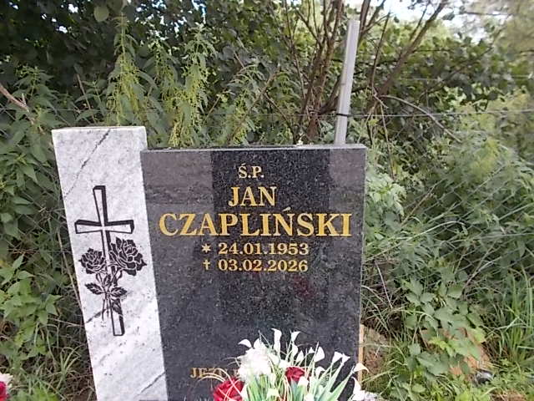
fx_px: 401
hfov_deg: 67.3
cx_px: 267
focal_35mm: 26
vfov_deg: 53.1
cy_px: 200
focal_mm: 4.6
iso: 80
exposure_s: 1/100
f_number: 3.2
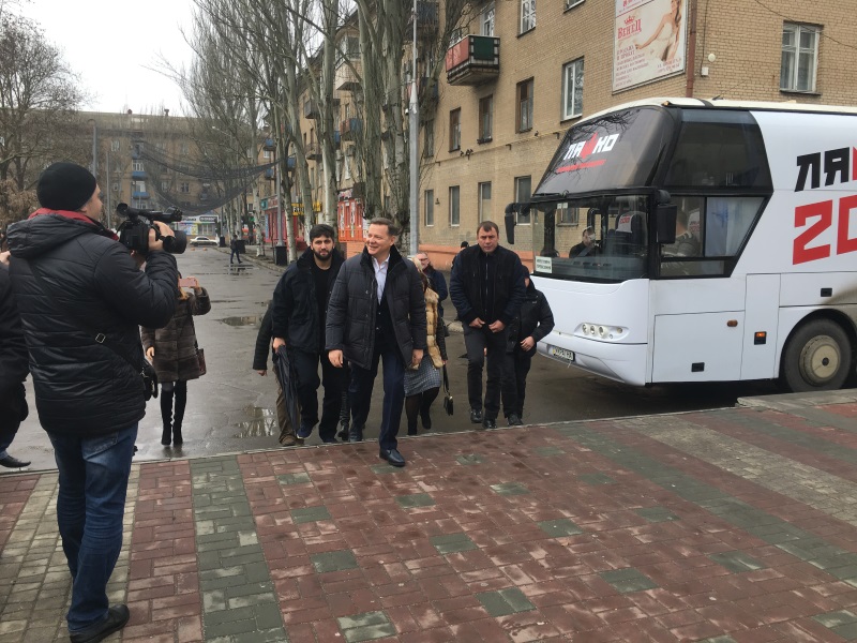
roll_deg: -0.9
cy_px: 322
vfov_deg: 48.2
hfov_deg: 61.7
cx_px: 428
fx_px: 718
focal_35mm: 29
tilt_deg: -6.2
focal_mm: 4.15
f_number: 2.2
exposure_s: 1/259
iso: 25
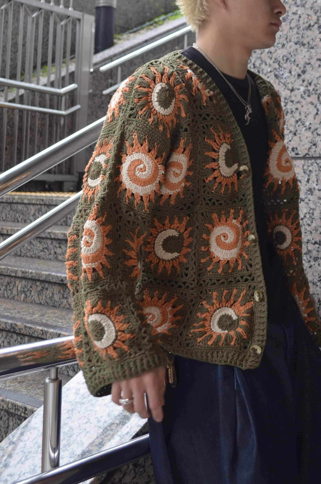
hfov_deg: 27.2
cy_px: 169
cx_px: 219
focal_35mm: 49
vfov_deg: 40.0
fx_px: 658
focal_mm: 22
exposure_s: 1/125
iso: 800
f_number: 3.8
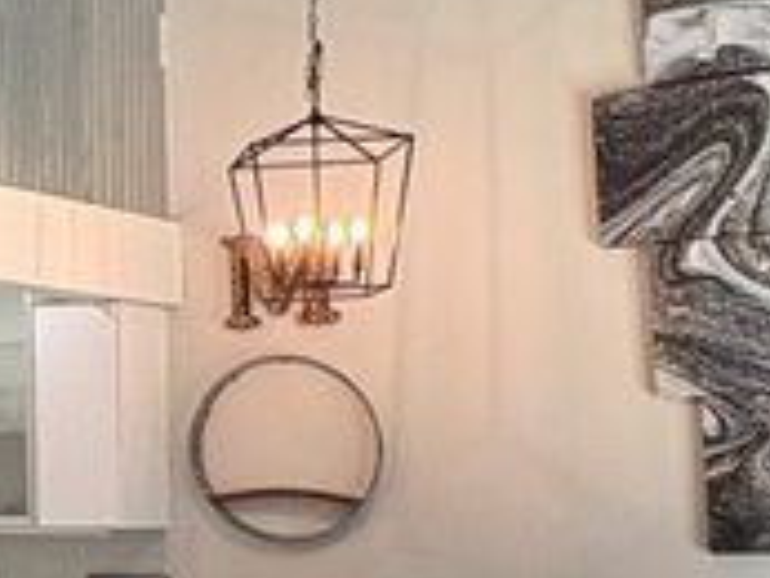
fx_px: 1848
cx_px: -552
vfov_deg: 17.7
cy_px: 405
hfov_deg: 19.0
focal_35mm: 83
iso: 125
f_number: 2.2
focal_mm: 2.22
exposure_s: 1/120
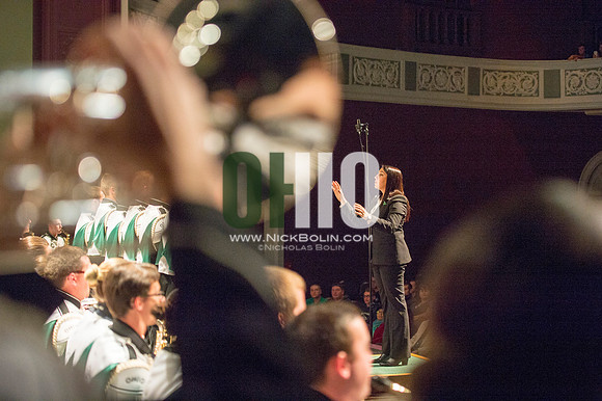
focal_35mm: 70
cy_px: 200
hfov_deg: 28.9
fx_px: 1170
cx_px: 301
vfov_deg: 19.4
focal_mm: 70
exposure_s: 1/250
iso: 2500
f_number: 2.8
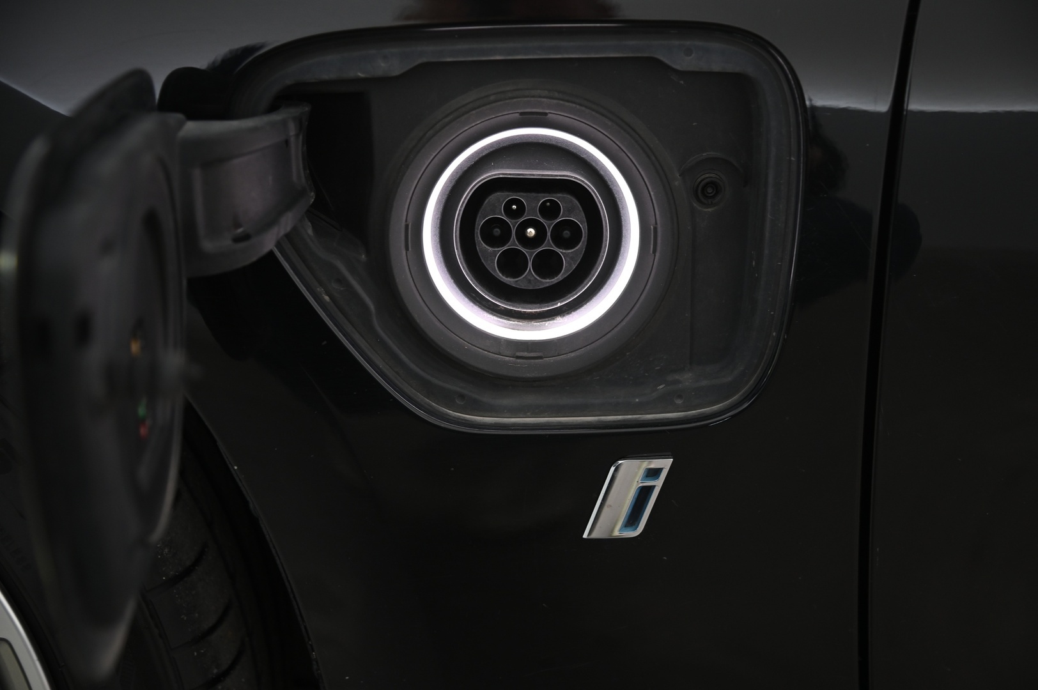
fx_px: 1498
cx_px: 519
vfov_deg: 25.9
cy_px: 345
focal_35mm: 52
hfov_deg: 38.2
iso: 1000
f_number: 4
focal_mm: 52
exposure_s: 1/25
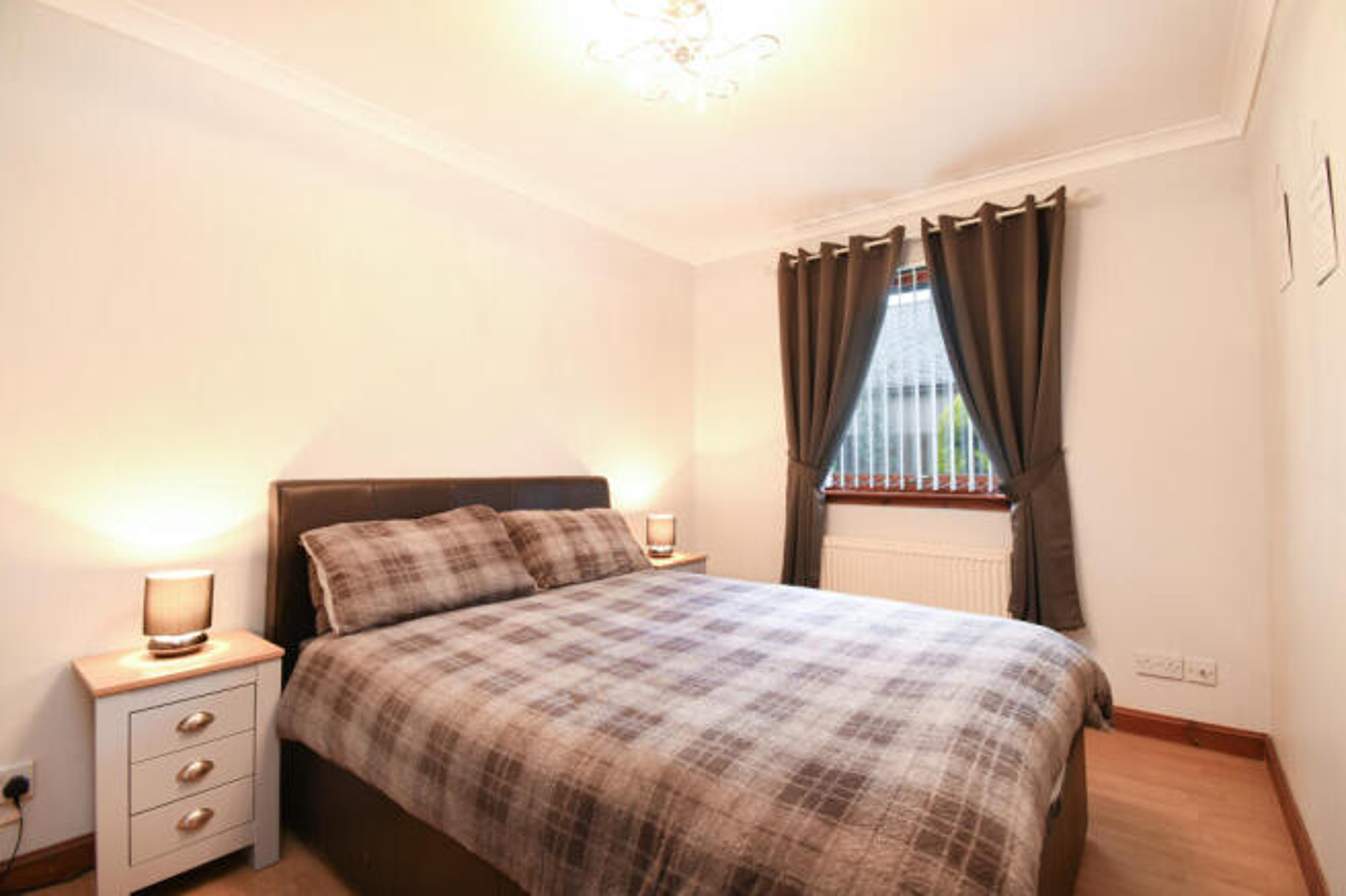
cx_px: 673
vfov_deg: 77.3
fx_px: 561
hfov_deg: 100.4
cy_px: 448
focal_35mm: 15
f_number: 9
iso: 320
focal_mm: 10
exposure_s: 1/2
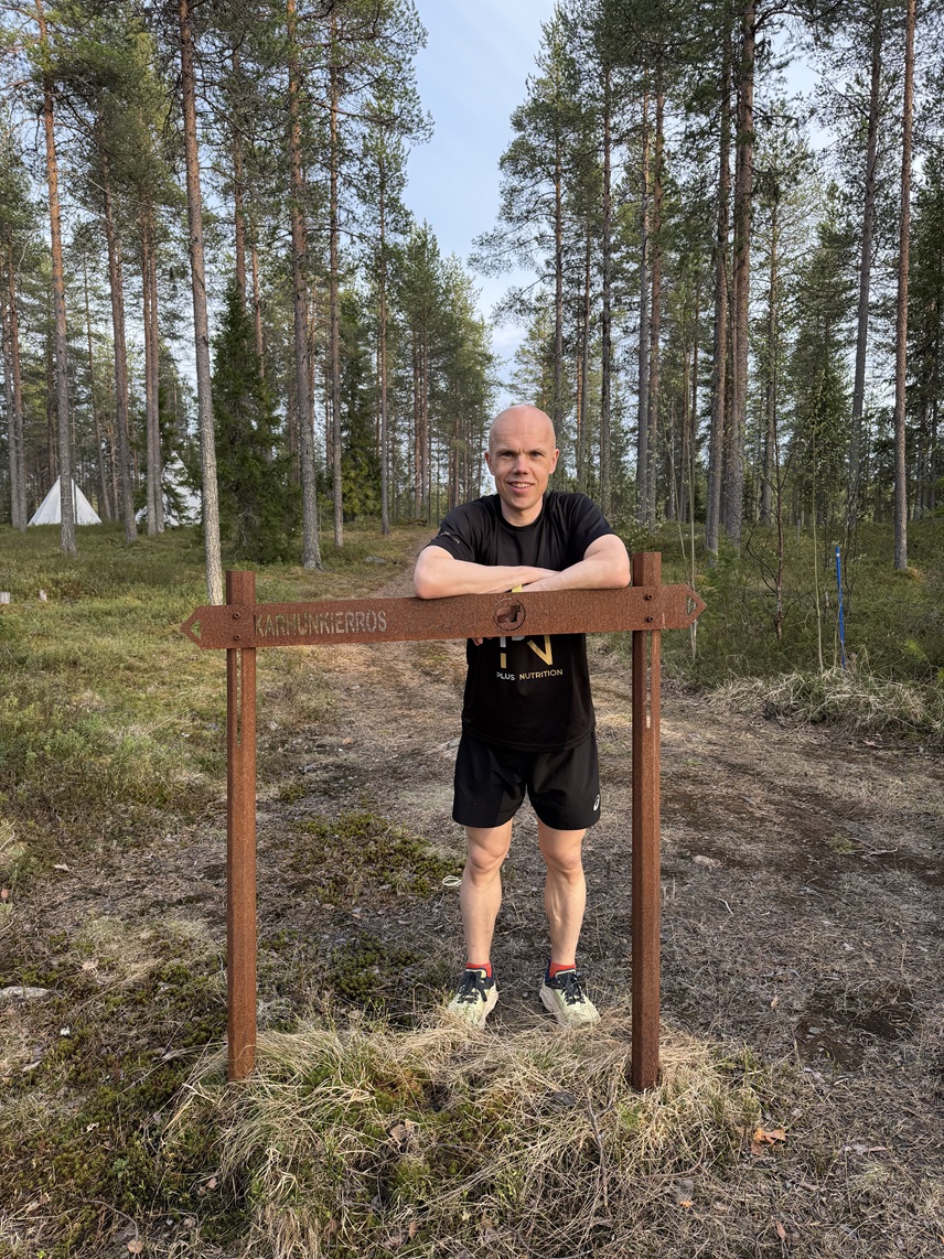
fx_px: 873
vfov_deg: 71.6
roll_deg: +0.3
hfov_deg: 56.8
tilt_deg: -6.3
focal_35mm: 24
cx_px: 472
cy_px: 630
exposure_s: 1/445
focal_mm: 6.76
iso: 100
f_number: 1.78
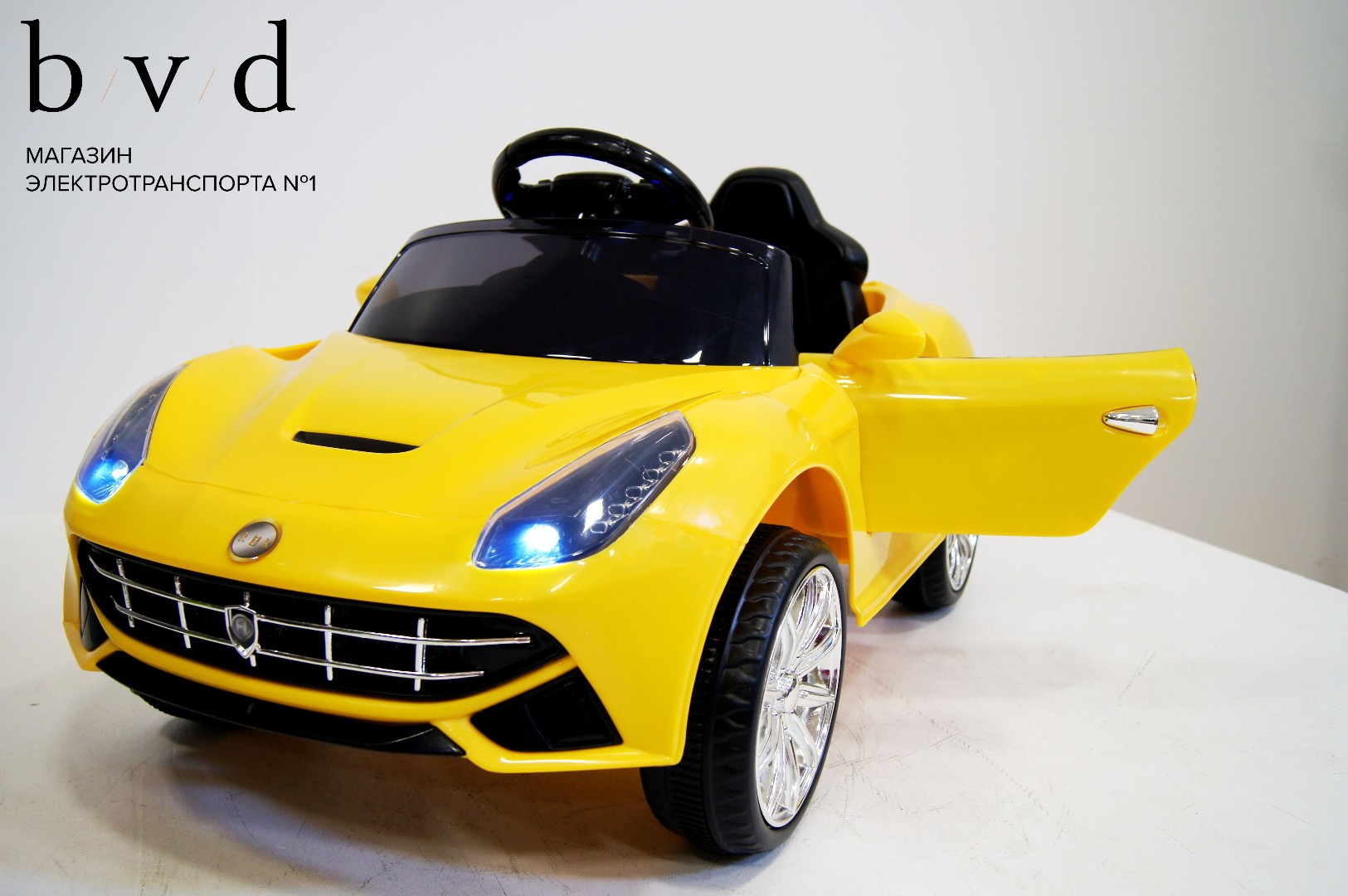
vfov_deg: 39.9
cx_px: 674
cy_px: 448
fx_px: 1234
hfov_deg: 57.3
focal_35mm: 33
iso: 250
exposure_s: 1/40
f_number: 4
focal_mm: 22
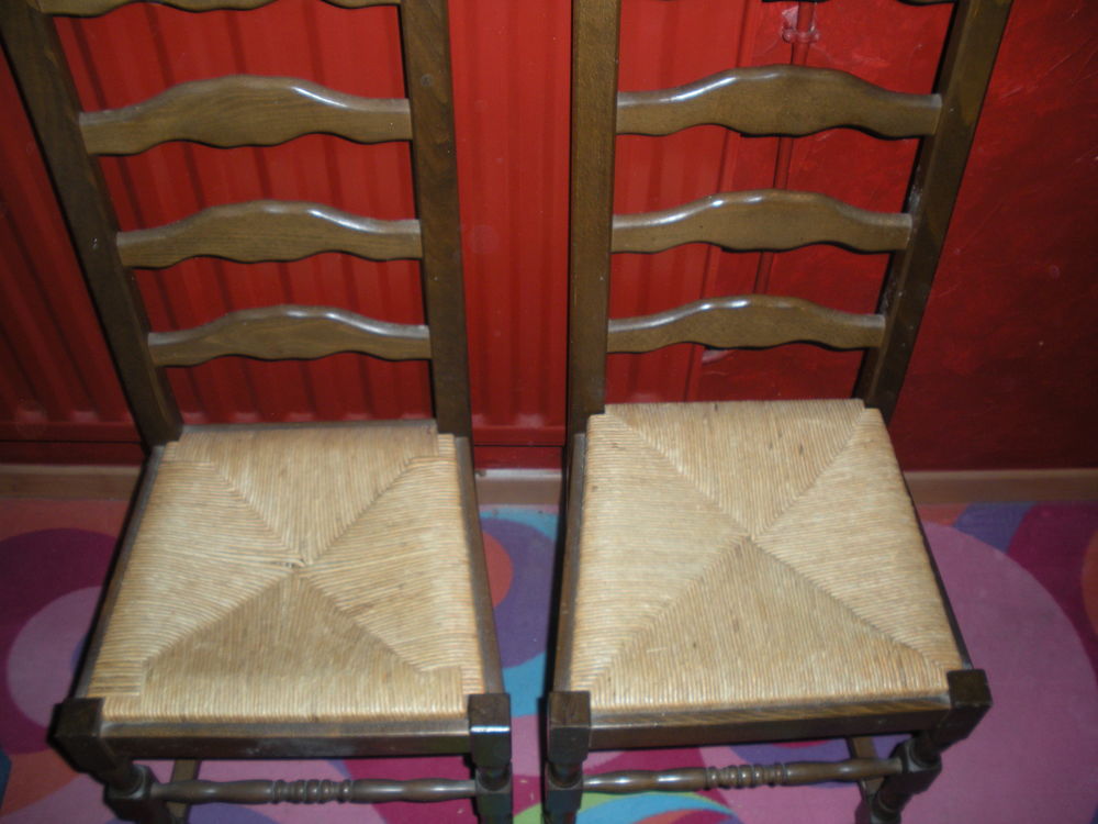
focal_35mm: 36
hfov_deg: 51.4
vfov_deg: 39.7
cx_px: 549
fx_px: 1142
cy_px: 412
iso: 126
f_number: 3.5
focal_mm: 6.3
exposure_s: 1/60
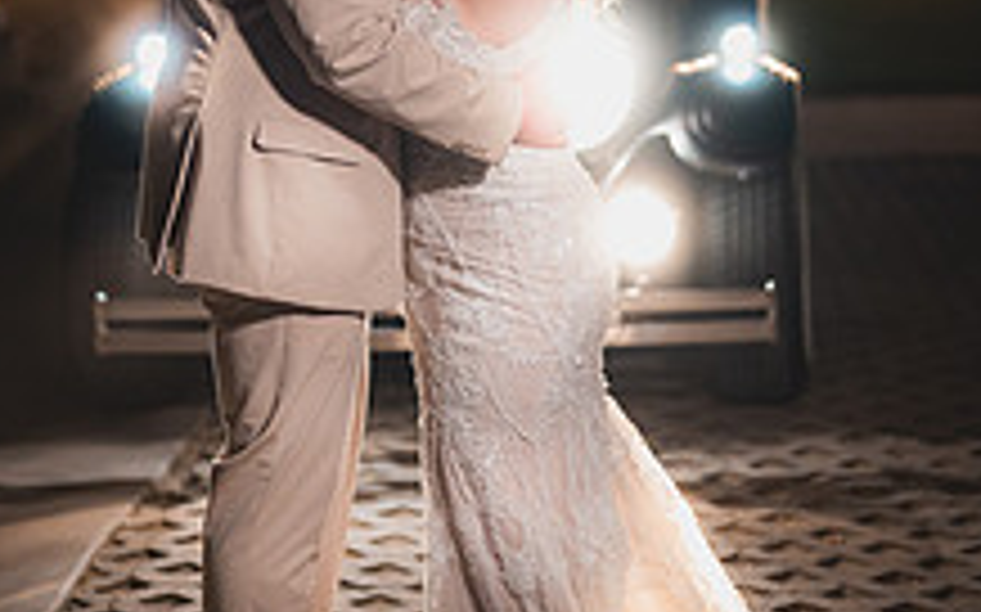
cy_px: 99
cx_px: 405
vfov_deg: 12.4
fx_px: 2806
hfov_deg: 19.8
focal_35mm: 105
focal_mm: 50
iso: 1250
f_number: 1.2
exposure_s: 1/200
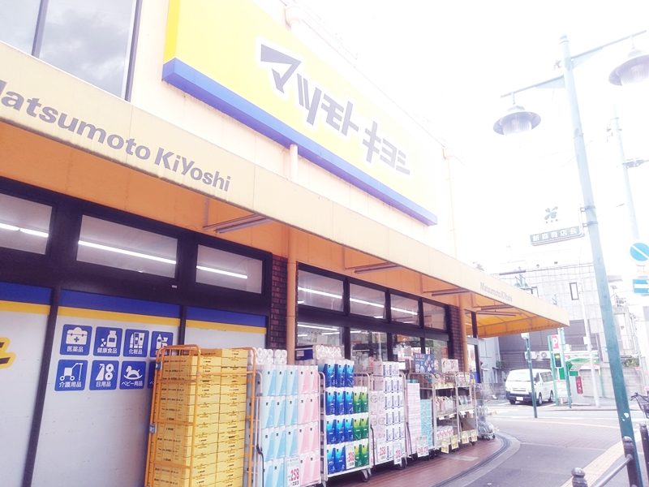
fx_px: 487
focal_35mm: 26
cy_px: 244
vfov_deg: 53.1
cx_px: 324
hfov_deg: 67.3
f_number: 2.2
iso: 38
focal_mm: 3.46
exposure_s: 1/177
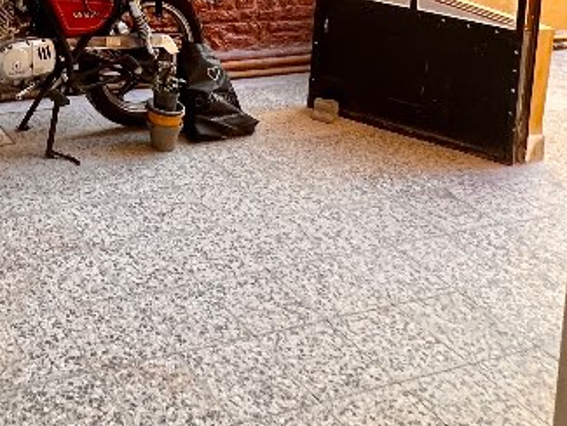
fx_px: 787
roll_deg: -2.2
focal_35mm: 48
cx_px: -54
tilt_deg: -2.7
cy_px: -182
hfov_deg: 34.4
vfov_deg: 24.7
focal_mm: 1.57
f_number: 1.8
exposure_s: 1/121
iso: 125
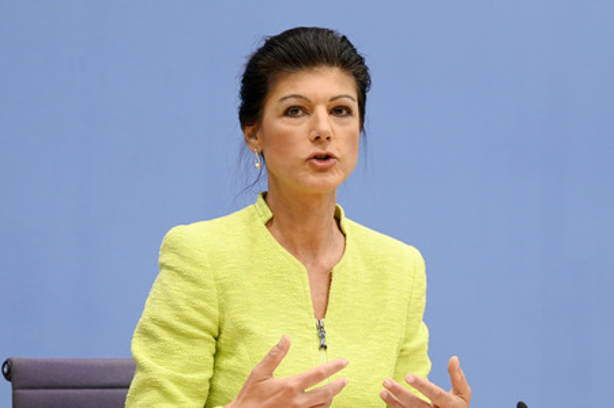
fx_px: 1909
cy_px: 204
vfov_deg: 12.2
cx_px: 307
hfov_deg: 18.3
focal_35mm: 112
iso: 5000
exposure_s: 1/640
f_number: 5.6
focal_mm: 112
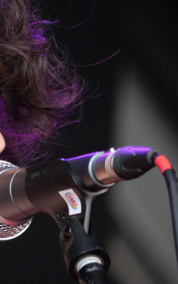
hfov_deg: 1.7
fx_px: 6067
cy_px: 158
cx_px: -3
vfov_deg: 2.7
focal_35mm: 782
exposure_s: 1/500
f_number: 5.6
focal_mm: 200
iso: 2500
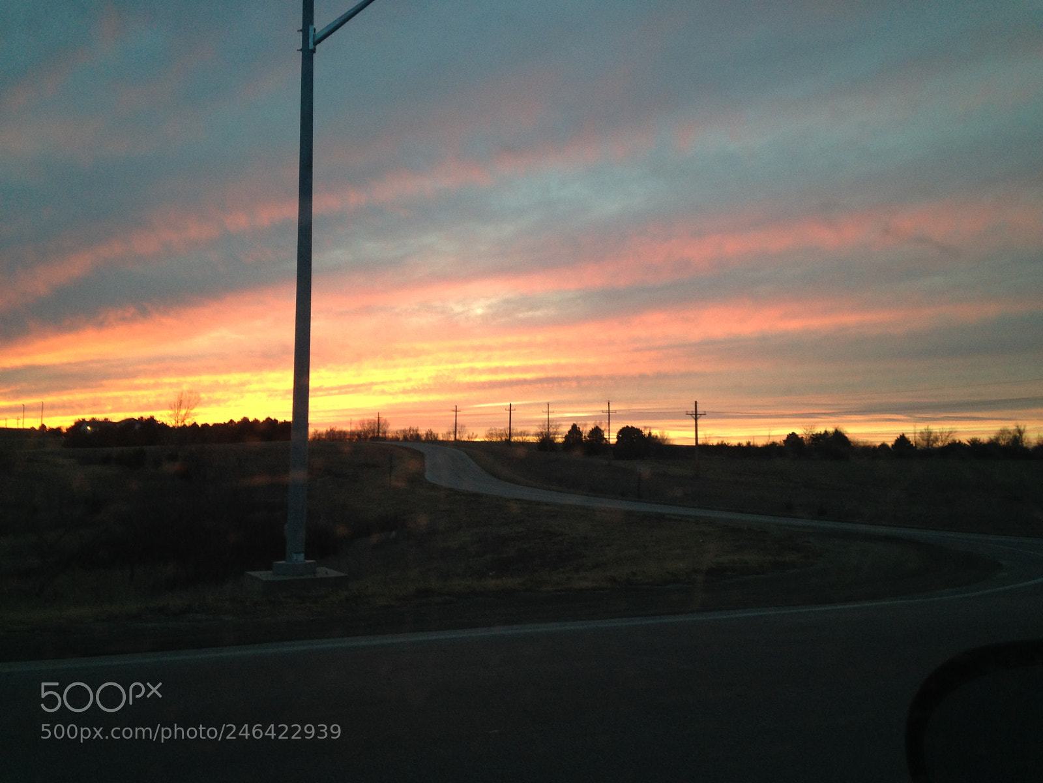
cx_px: 522
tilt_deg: +7.2
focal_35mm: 33
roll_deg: -1.5
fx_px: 994
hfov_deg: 55.4
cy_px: 392
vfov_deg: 42.9
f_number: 2.4
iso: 80
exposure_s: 1/20
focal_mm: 4.12
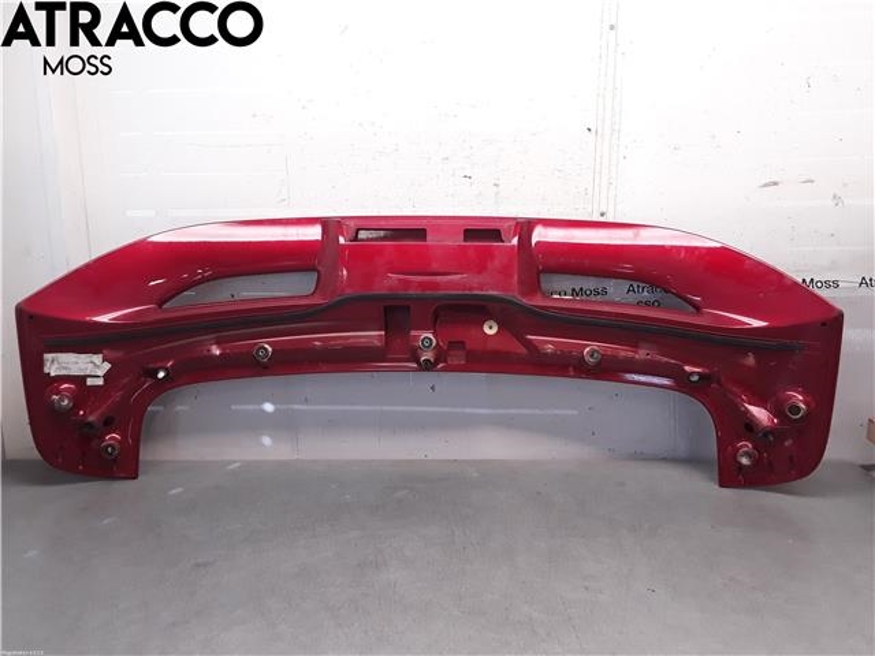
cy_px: 328
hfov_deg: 63.4
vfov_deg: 49.7
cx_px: 438
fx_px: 708
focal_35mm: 28
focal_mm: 2.91
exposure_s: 1/146
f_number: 1.9
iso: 100
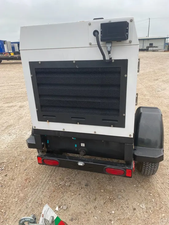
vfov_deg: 67.3
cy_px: 112
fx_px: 169
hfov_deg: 53.1
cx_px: 84
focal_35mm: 26
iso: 32
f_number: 1.8
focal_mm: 4.25
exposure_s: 1/281
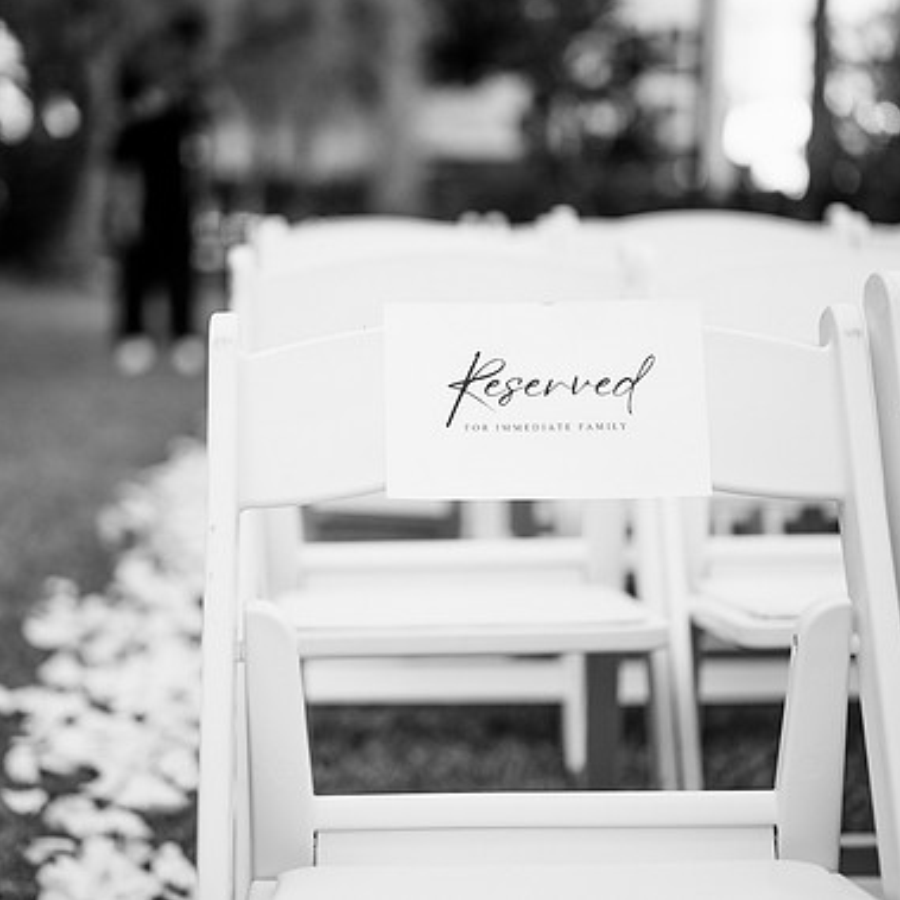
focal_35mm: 65
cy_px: 443
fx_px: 1912
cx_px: 359
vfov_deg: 26.5
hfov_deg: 26.4
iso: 72
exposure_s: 1/2000
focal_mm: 50
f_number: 1.8
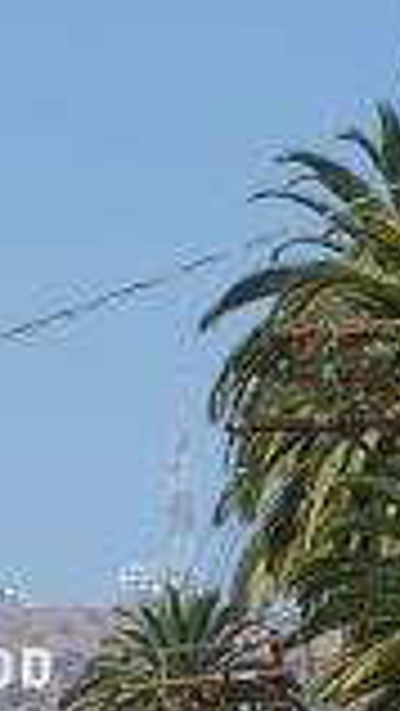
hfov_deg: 3.1
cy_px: 673
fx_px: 7459
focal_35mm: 396
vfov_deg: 5.4
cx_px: -103
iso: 200
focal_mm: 78
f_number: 9.5
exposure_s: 1/350
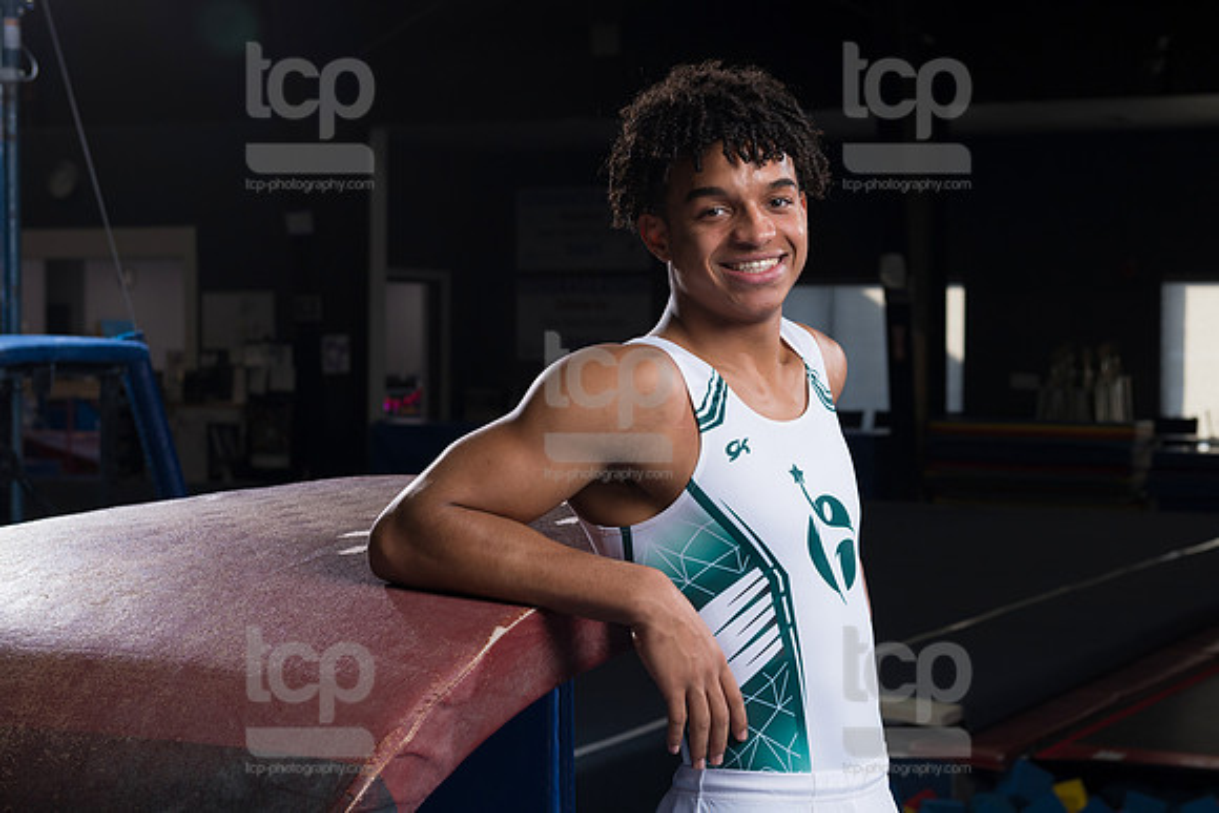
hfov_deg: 26.9
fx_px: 2543
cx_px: 739
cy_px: 387
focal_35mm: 75
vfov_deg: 18.2
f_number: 5.6
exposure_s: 1/250
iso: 250
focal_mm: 55
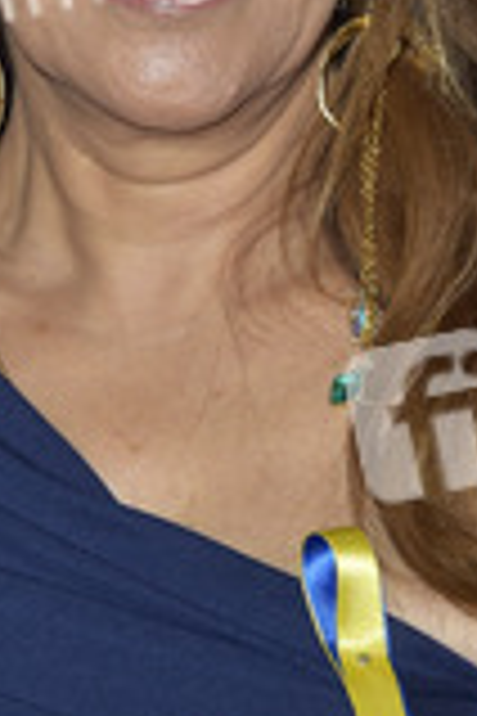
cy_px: 171
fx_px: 5008
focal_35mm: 252
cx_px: 169
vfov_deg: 8.2
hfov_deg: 5.5
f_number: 6.3
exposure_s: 1/250
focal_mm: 100
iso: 250
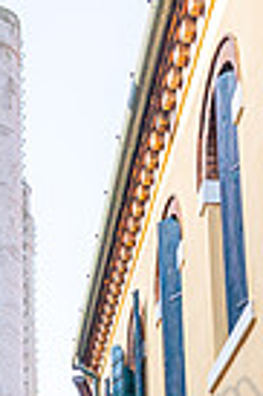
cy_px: 535
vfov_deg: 20.6
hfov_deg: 15.1
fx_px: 978
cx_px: 26
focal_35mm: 89
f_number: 4.5
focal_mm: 18
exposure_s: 1/640
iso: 320
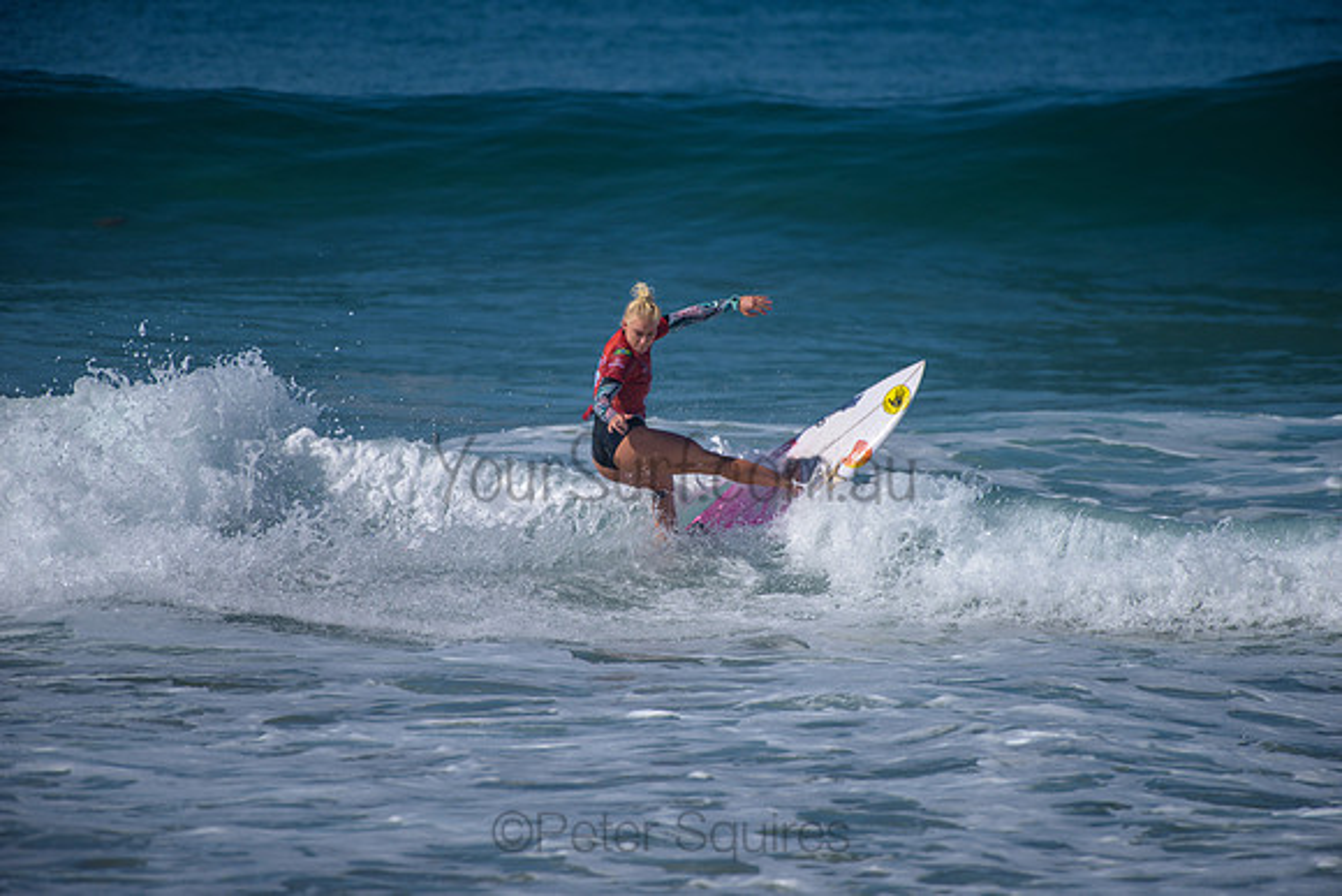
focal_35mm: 500
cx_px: 671
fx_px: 18642
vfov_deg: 2.8
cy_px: 448
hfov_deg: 4.1
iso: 110
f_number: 5.6
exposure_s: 1/2000
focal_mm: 500
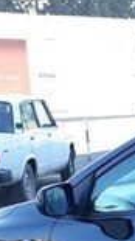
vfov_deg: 16.7
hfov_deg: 8.4
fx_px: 797
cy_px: 251
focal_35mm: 125
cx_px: 382
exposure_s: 1/137
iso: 40
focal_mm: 3.6
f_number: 1.9
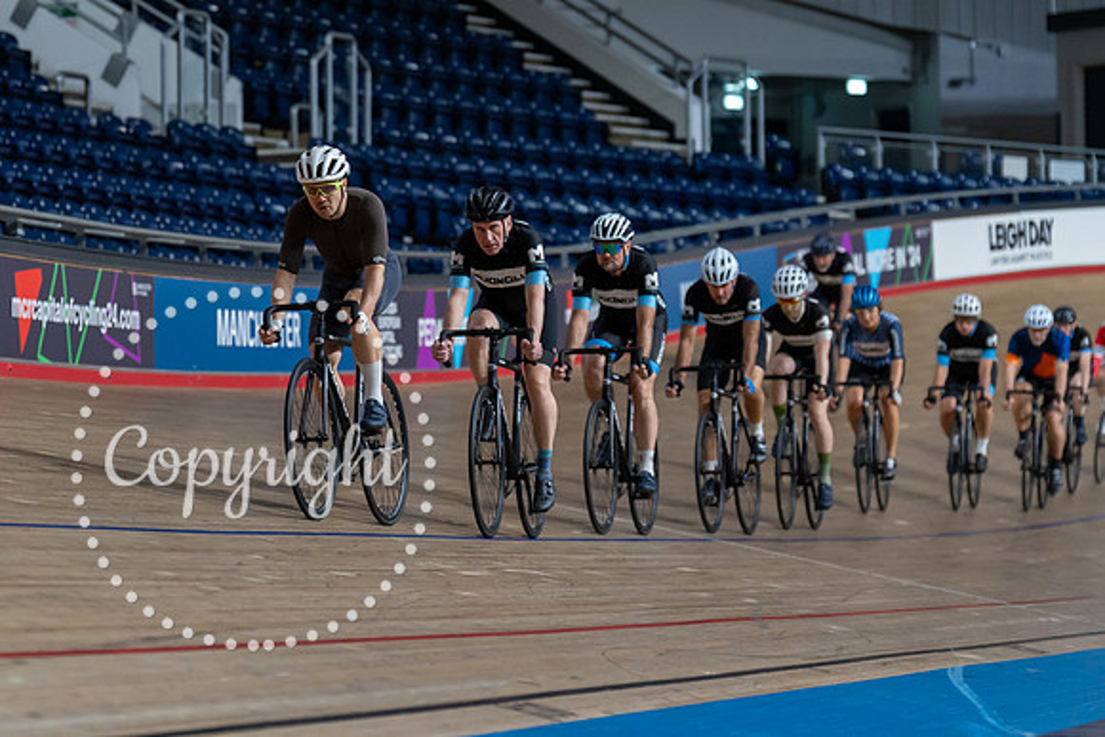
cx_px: 322
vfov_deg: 7.7
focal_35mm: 177
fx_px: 5438
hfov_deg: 11.6
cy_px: 215
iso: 3200
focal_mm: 125
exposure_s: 1/800
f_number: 2.8
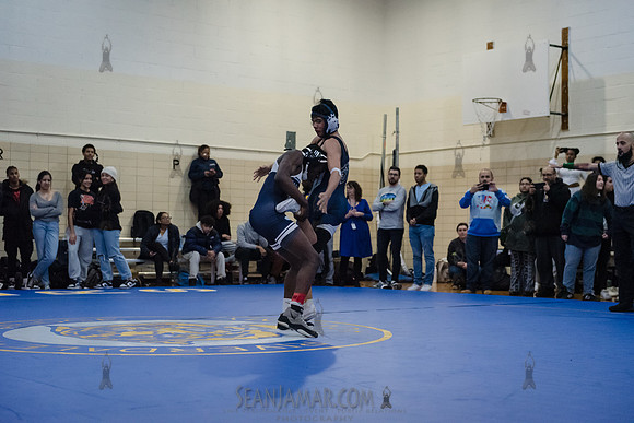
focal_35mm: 58
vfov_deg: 23.4
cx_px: 317
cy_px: 212
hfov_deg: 34.5
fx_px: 1022
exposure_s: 1/400
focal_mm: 58
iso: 8000
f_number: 3.2
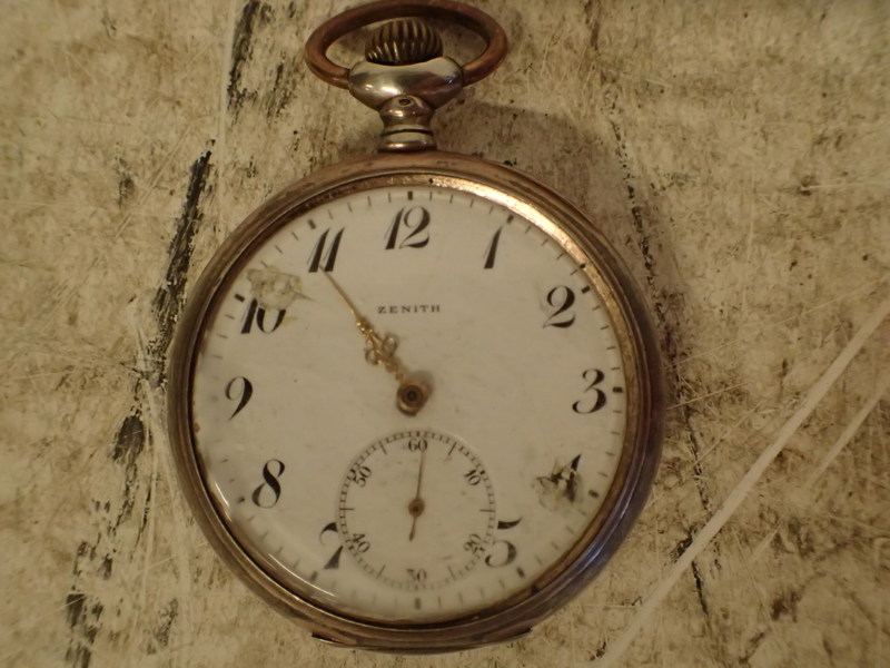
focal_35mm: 30
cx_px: 445
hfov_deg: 60.0
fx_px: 771
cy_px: 334
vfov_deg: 46.8
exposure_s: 1/80
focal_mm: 5.5
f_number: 2.3
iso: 800
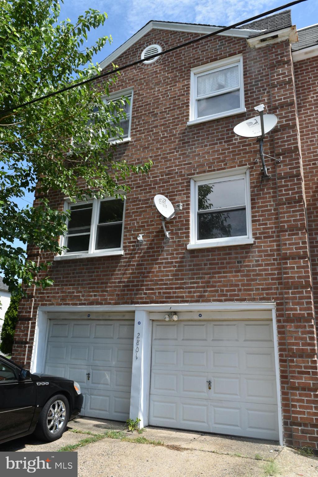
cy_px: 238
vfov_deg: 67.4
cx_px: 159
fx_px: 358
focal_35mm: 27
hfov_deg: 47.9
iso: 200
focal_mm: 18
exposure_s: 1/320
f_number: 9
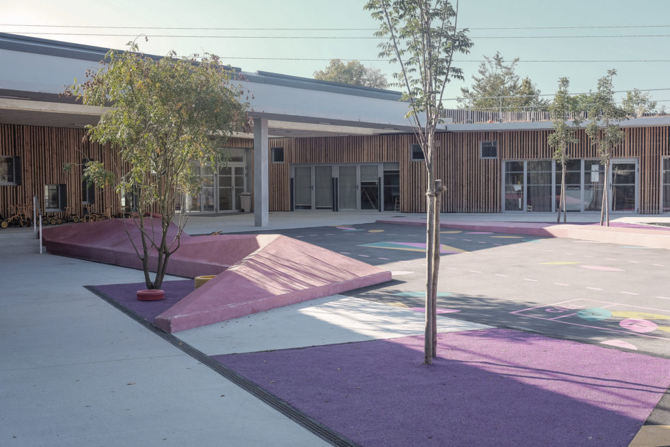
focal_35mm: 41
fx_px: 763
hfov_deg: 47.4
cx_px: 335
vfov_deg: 32.6
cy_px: 224
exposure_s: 1/210
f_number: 6.4
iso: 400
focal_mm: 27
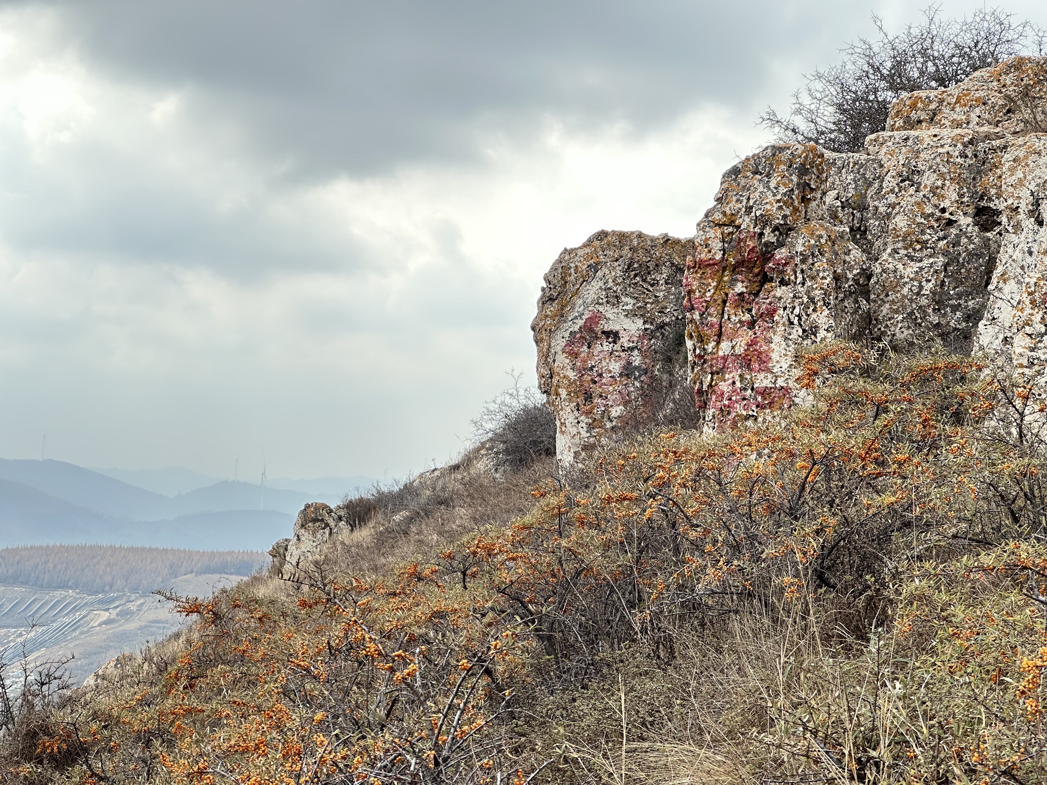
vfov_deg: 19.1
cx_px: 524
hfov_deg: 25.3
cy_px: 392
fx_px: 2329
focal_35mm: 77
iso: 40
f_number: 2.8
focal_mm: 9
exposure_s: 1/99
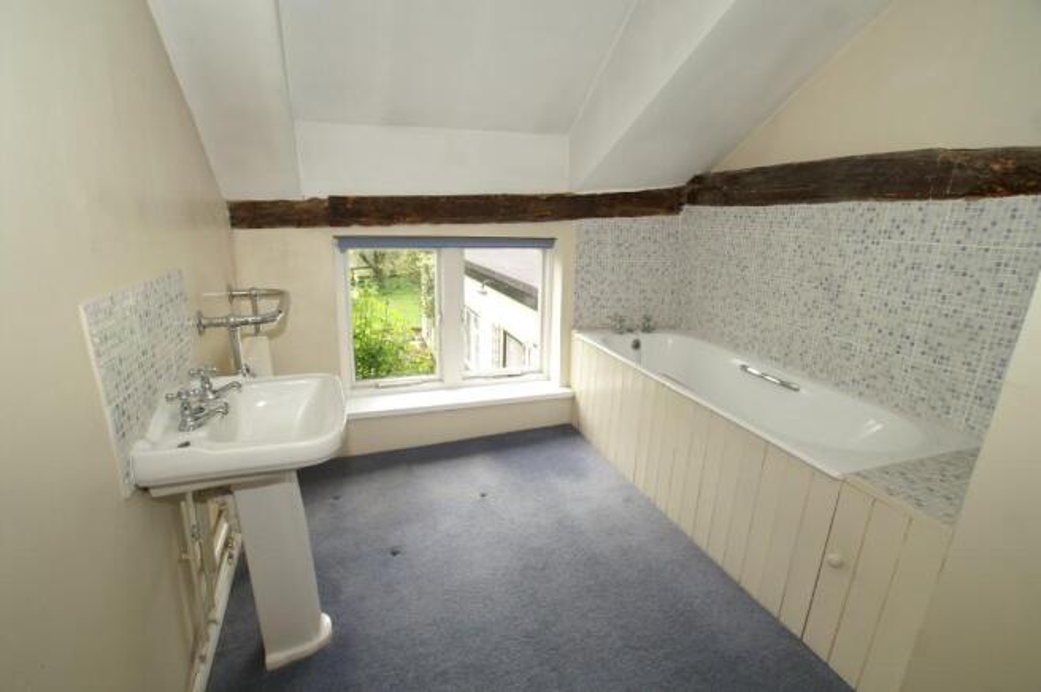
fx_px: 477
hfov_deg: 95.0
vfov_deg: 71.9
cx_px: 520
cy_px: 346
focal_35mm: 16
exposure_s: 1/80
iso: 100
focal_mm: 11
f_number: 6.3
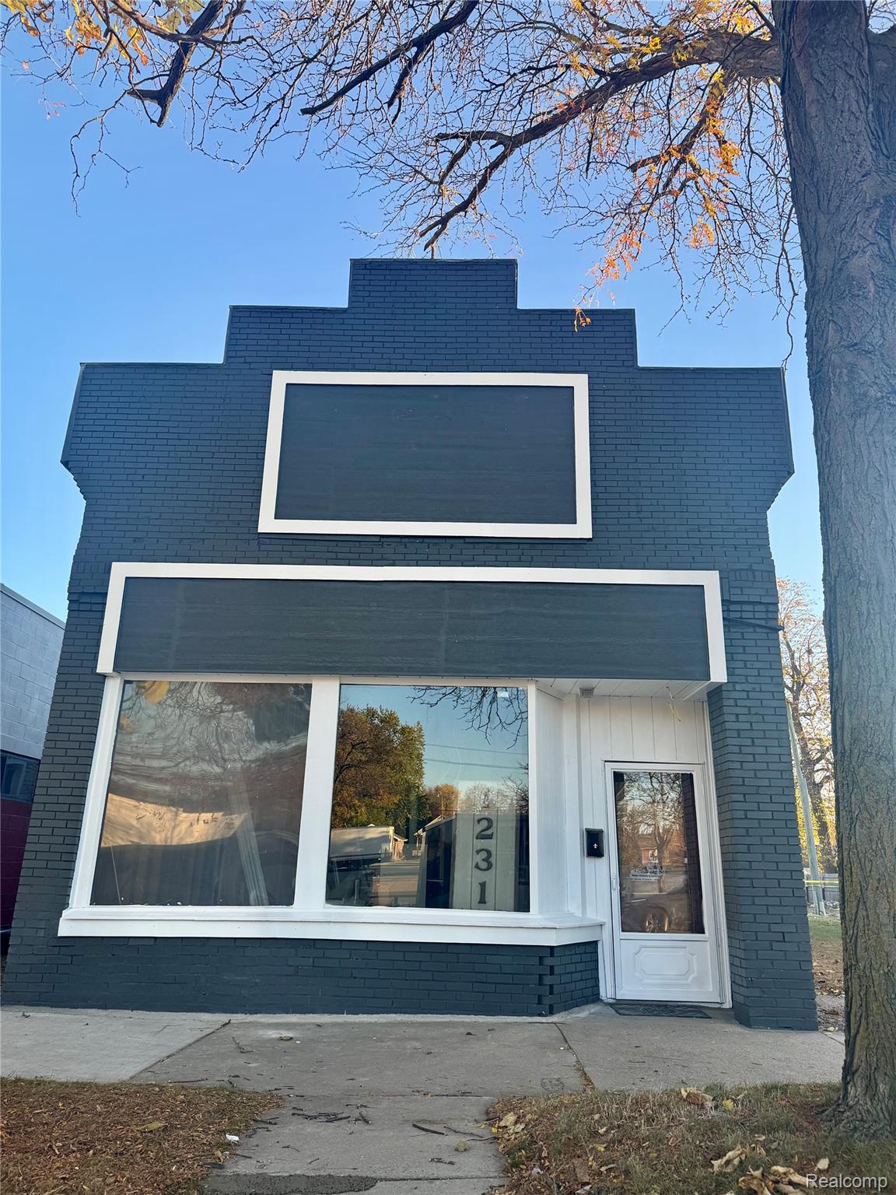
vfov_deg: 71.6
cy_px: 598
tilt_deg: +17.7
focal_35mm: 24
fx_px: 828
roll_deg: -1.3
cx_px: 448
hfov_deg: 56.8
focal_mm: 6.76
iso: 80
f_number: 1.78
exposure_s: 1/518
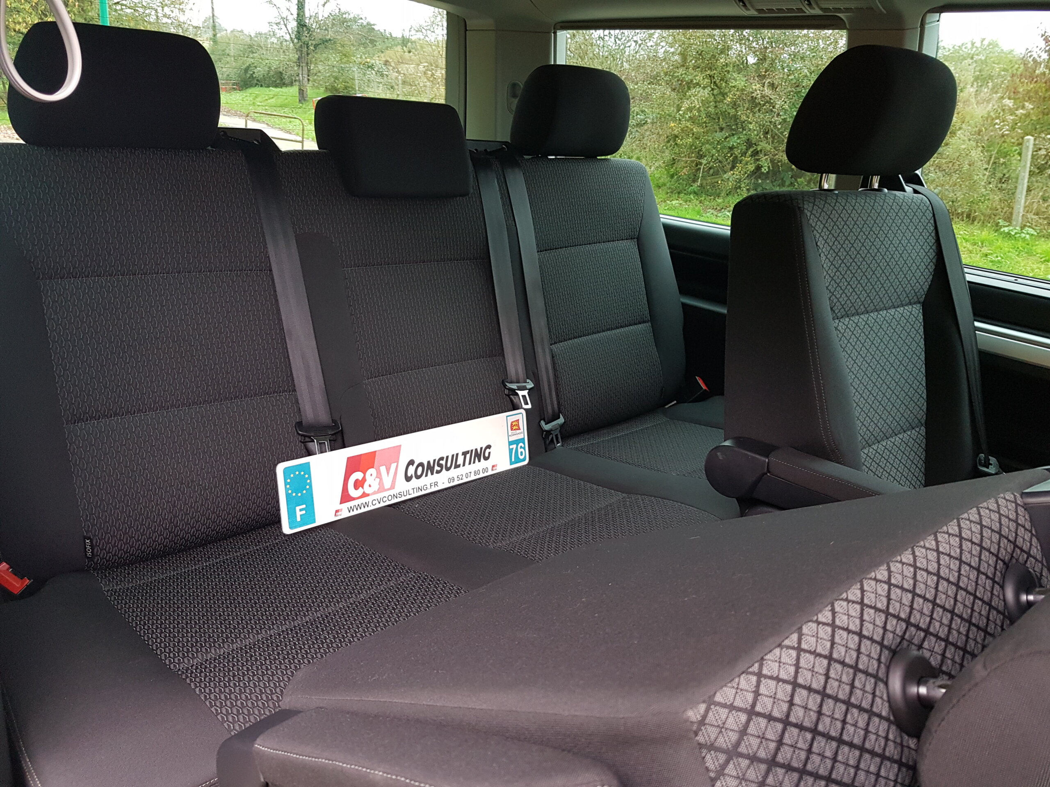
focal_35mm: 26
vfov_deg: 53.1
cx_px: 525
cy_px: 394
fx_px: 789
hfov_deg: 67.3
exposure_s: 1/50
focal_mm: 4.2
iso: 100
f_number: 1.7
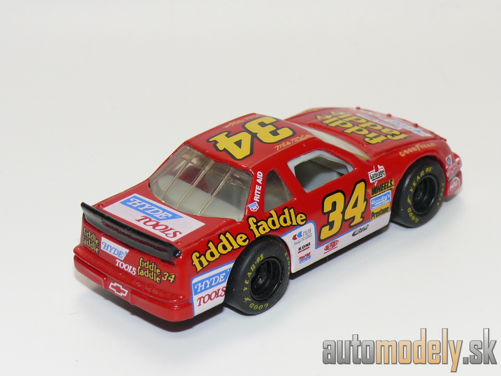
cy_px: 188
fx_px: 1520
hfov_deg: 18.7
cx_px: 250
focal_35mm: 105
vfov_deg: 14.1
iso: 100
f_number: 4
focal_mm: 13.7
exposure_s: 1/30
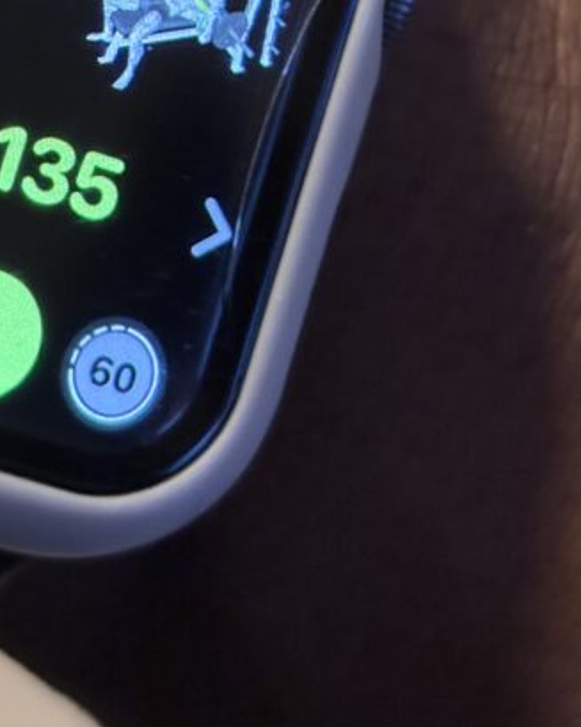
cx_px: 107
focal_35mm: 127
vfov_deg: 14.9
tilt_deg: -58.5
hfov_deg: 12.1
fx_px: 2731
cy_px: -4
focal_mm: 5.96
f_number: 1.6
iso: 400
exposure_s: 1/30
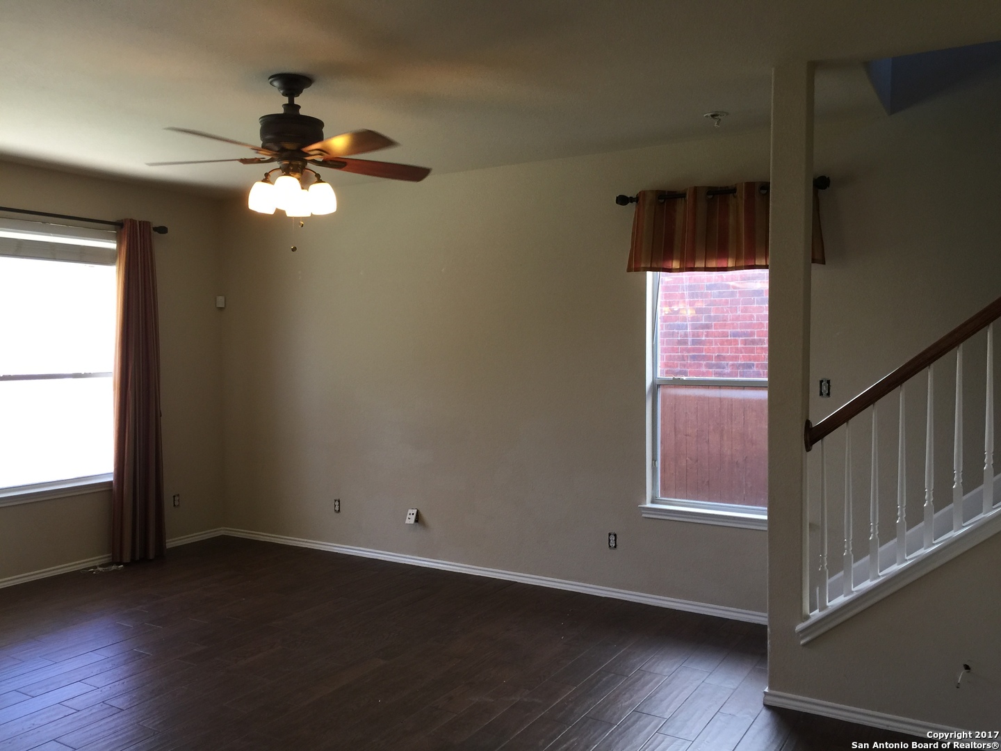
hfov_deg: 61.7
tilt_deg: -1.3
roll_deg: -0.2
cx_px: 500
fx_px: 839
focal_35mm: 29
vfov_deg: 48.2
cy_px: 376
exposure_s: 1/30
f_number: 2.2
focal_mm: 4.15
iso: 32
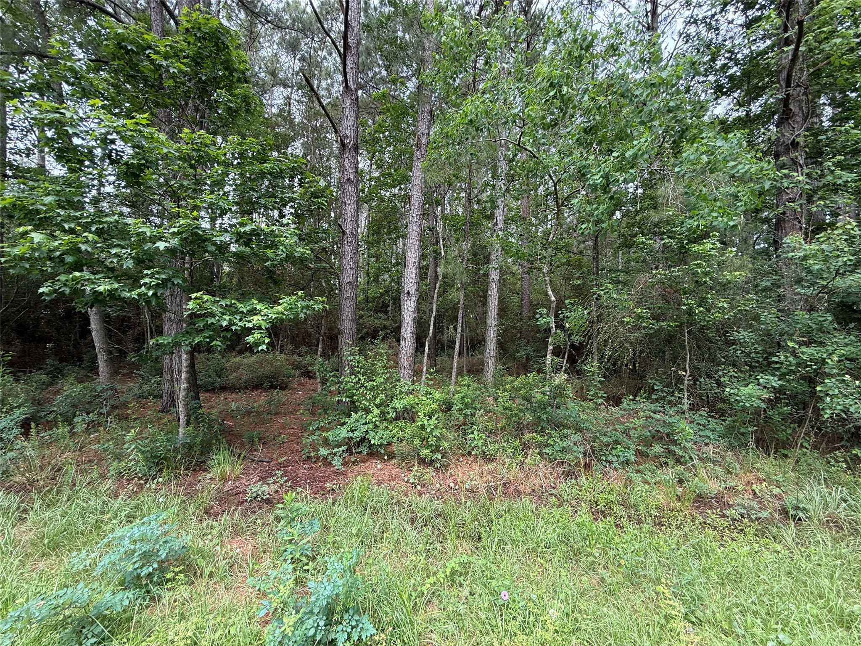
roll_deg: -0.9
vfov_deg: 85.7
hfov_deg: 102.1
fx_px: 348
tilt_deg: +2.5
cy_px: 323
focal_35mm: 14
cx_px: 430
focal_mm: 2.22
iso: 50
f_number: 2.2
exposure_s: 1/171
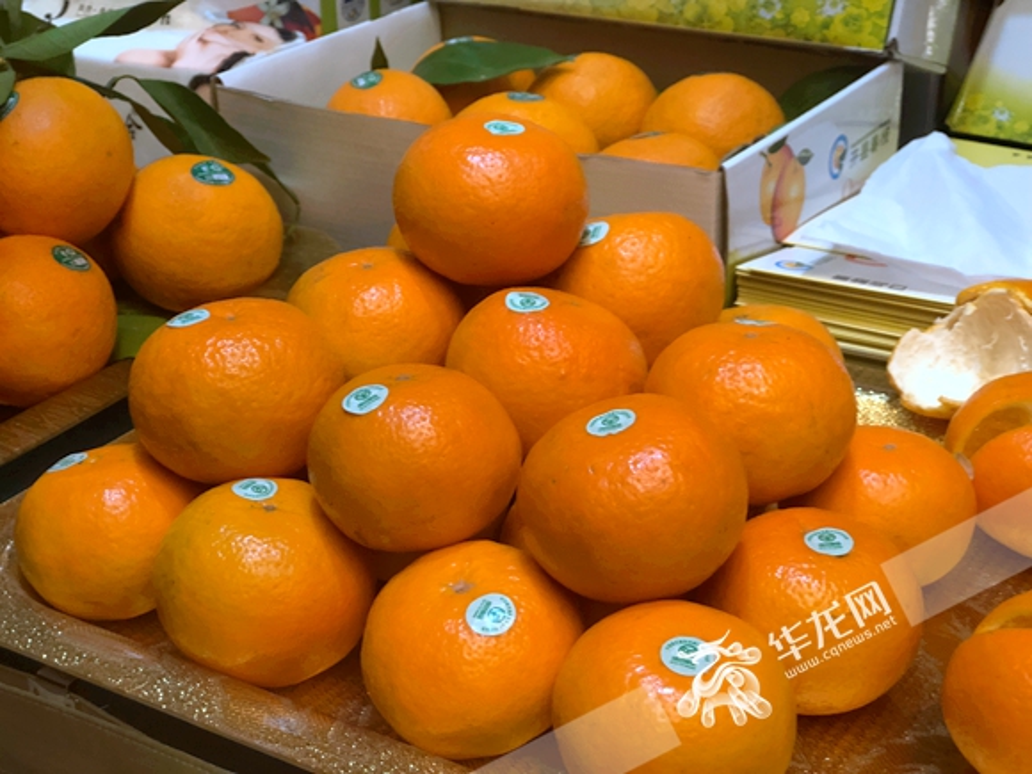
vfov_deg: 25.7
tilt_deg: -28.6
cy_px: 387
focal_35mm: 57
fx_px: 1699
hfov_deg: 33.8
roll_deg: +2.2
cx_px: 516
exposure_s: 1/50
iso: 320
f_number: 2.8
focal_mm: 6.6
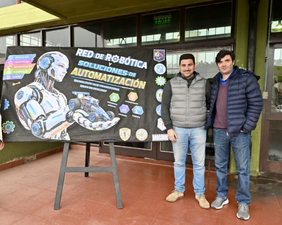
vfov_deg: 51.5
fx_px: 234
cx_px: 115
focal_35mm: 28
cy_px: 116
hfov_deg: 61.8
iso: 800
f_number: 4
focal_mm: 24
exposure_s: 1/200
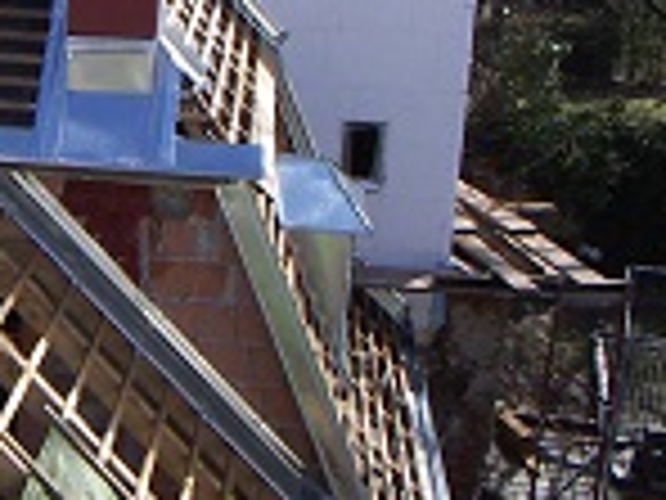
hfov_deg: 21.8
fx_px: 1635
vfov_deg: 17.4
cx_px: -63
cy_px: 221
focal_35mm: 85
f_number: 6.7
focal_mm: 4.7
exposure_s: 1/200
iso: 50
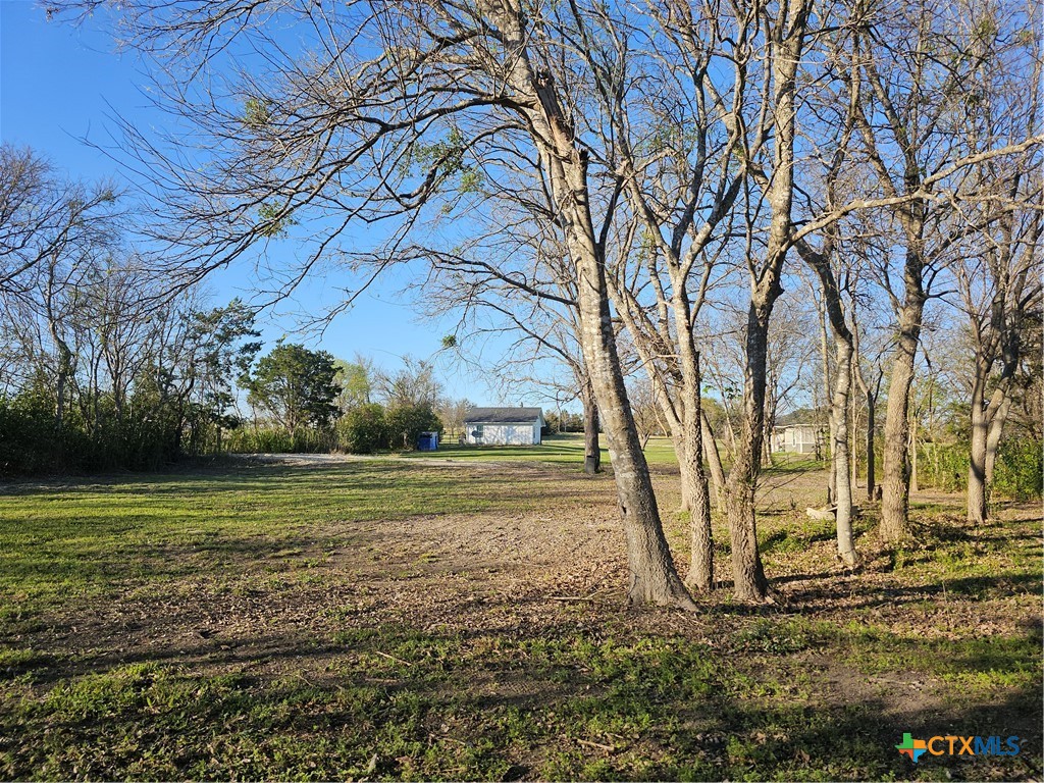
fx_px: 694
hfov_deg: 73.9
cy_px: 392
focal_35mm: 23
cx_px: 522
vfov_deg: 58.9
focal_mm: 6.3
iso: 10
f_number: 1.7
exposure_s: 1/451
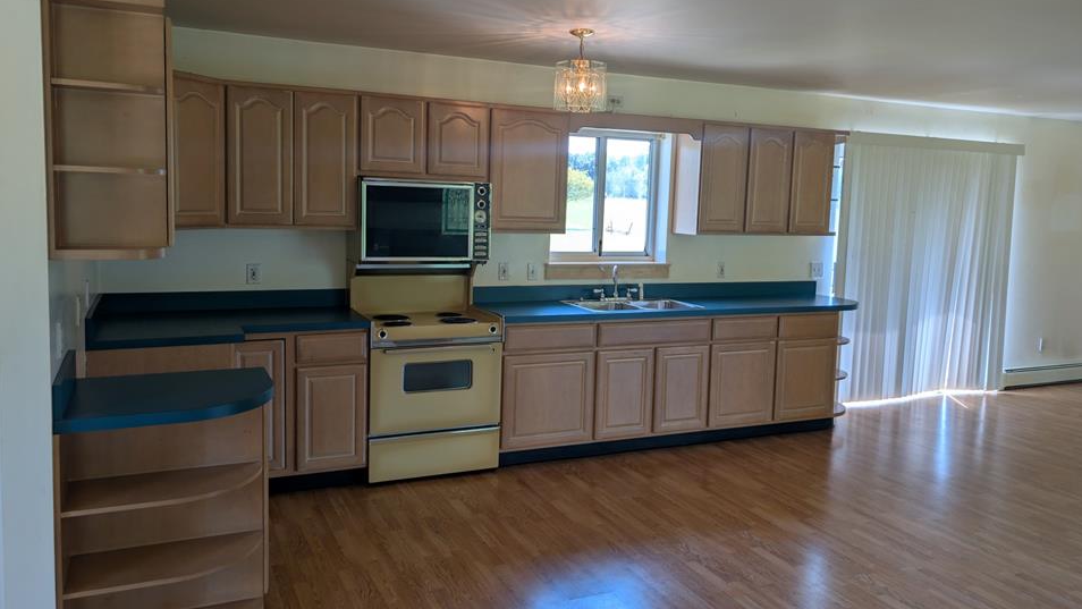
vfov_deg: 41.5
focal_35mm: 28
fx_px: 803
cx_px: 541
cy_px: 282
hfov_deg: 67.9
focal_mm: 6.9
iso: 26
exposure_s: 1/88.3
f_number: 1.68
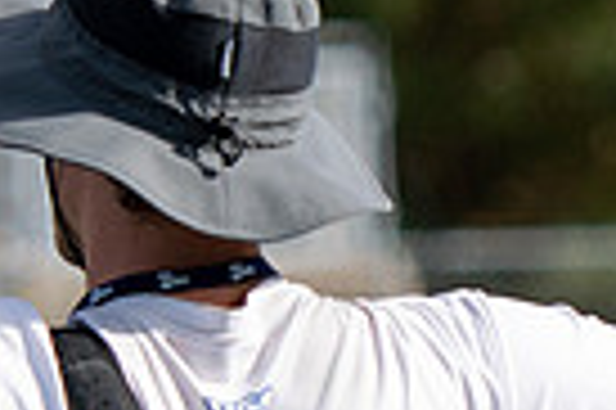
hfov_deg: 2.1
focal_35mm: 1002
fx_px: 17125
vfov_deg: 1.4
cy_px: 299
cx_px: 508
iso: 100
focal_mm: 116
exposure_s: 1/1250
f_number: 2.8
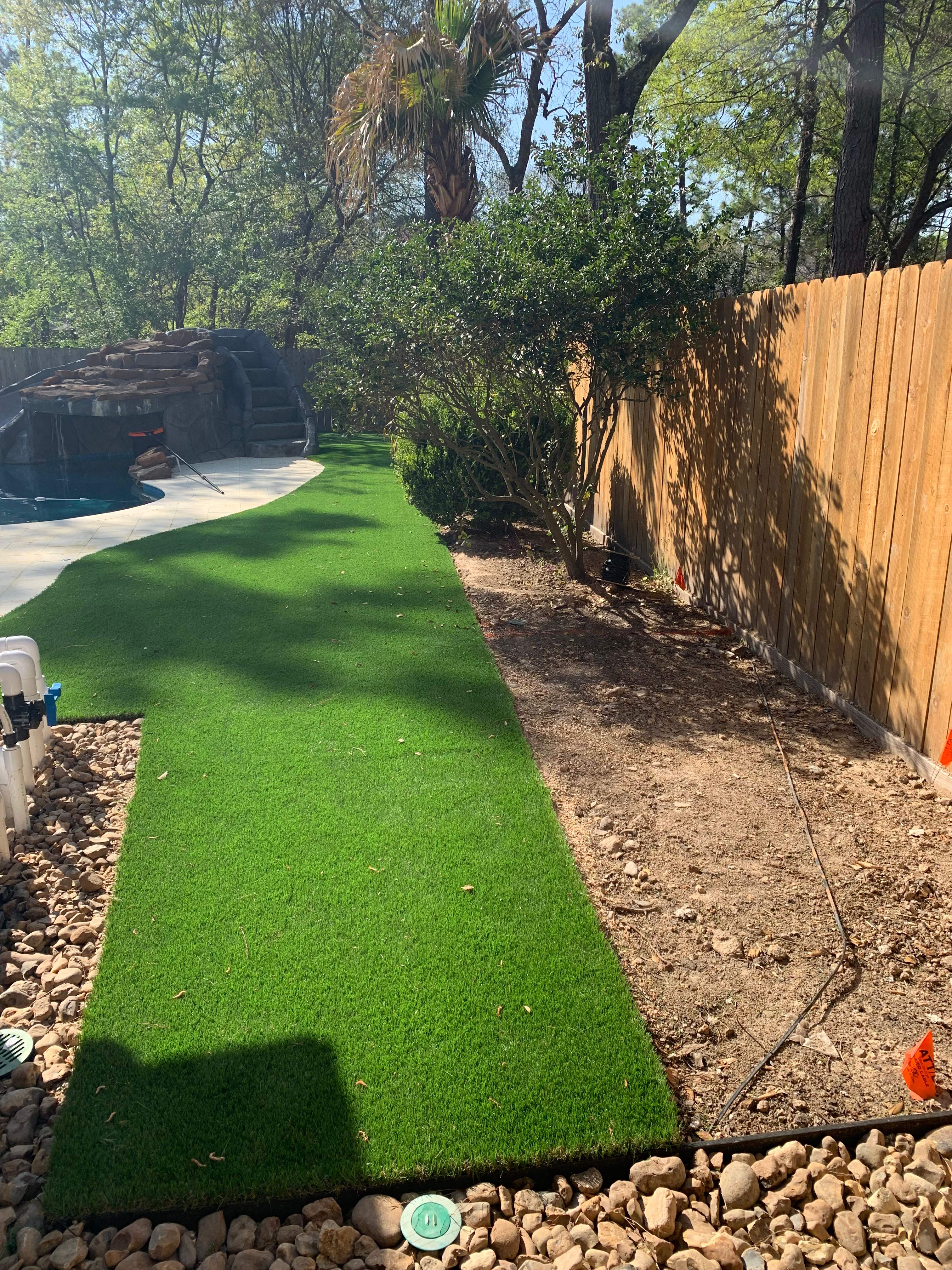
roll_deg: +1.5
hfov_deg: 53.1
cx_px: 476
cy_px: 635
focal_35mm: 26
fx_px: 953
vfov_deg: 67.3
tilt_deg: -15.4
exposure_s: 1/981
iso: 25
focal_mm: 4.25
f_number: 1.8
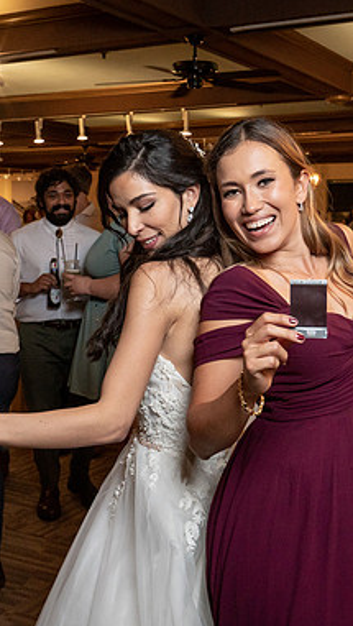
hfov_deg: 24.0
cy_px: 276
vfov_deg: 41.2
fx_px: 830
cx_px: 156
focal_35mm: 50
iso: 2000
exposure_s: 1/200
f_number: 5.6
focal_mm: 28
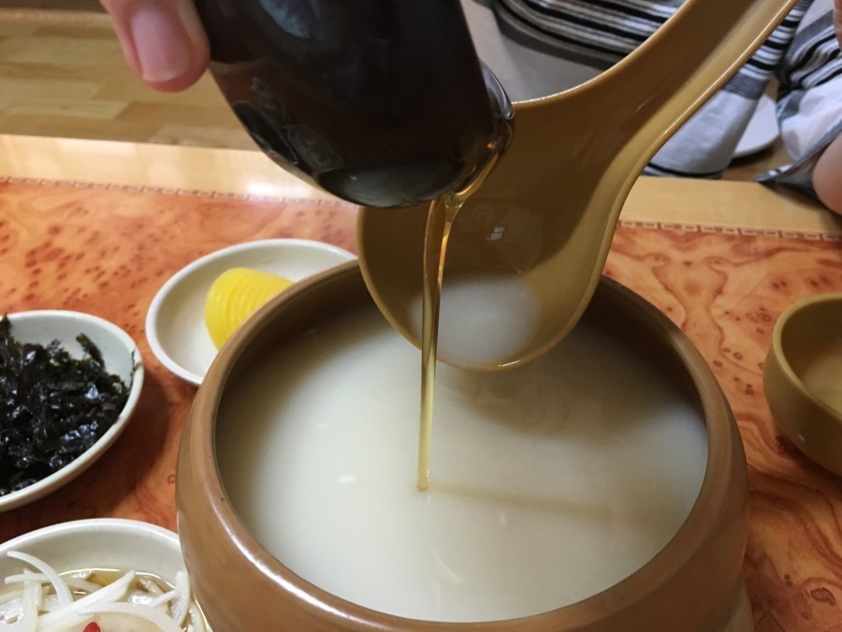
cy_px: 316
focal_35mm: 29
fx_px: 705
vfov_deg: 48.2
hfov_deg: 61.7
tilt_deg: -39.4
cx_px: 421
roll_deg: +0.0
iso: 160
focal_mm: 4.15
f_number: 2.2
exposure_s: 1/30
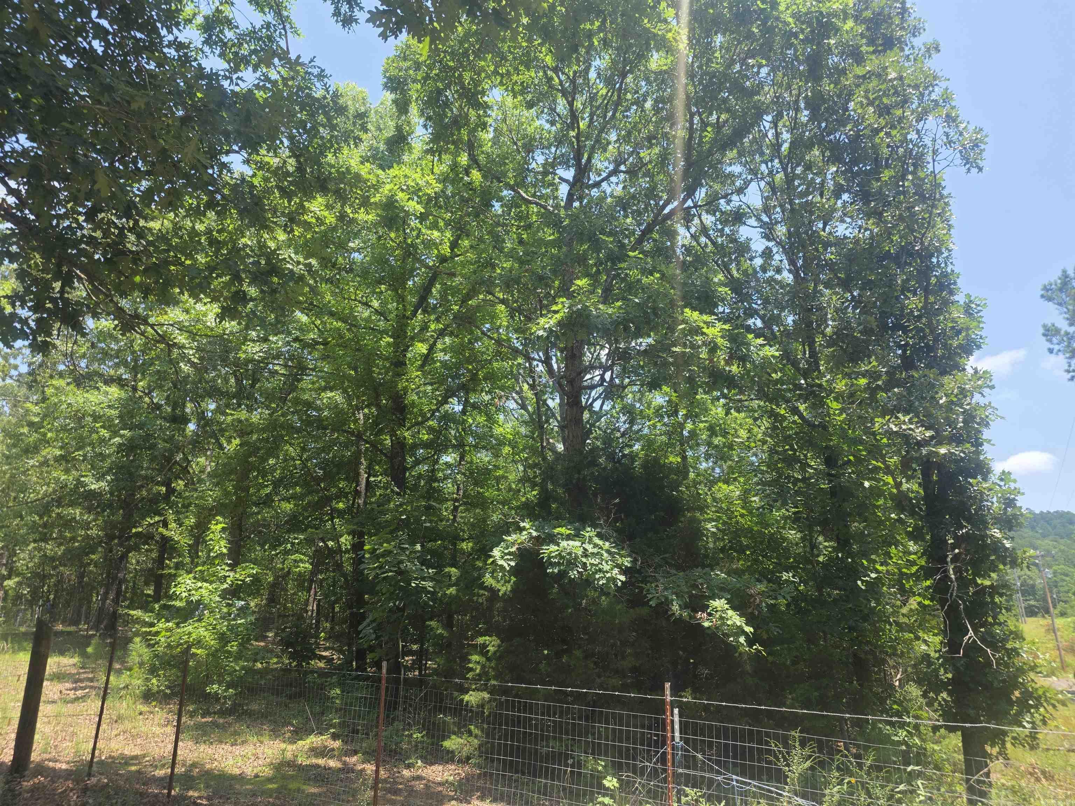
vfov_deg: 58.9
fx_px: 714
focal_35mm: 23
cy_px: 403
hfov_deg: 73.9
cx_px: 538
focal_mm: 6.3
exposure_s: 1/2021
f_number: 1.7
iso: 80
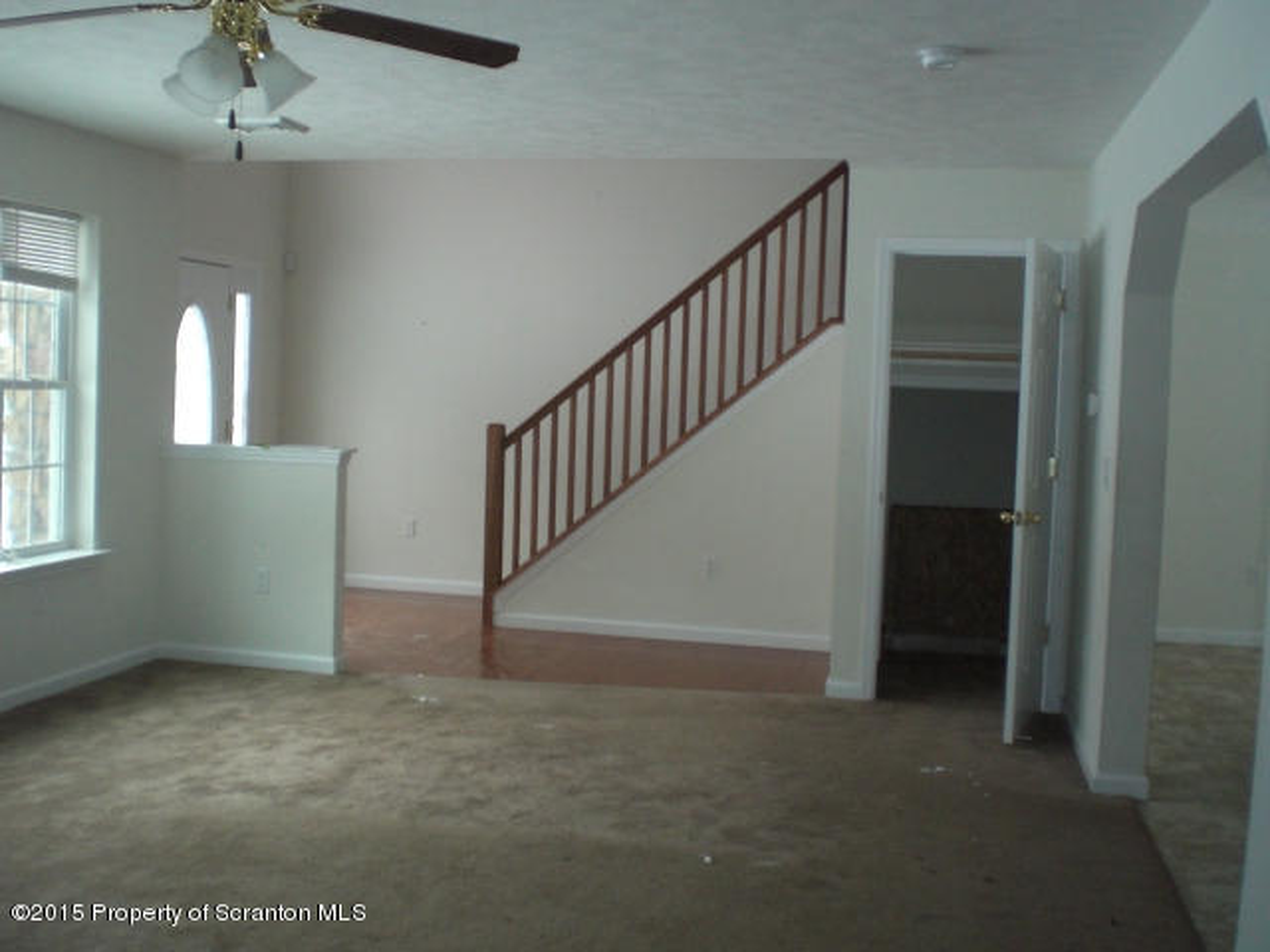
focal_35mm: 38
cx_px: 635
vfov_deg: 37.7
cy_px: 476
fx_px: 1394
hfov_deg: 49.0
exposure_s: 1/100
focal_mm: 6.3
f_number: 3.1
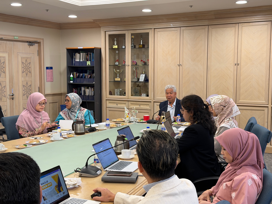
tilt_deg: -5.6
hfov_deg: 39.7
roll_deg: +0.0
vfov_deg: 30.3
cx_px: 136
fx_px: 377
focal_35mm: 48
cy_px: 102
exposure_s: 1/50
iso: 125
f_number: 1.78
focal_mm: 6.76
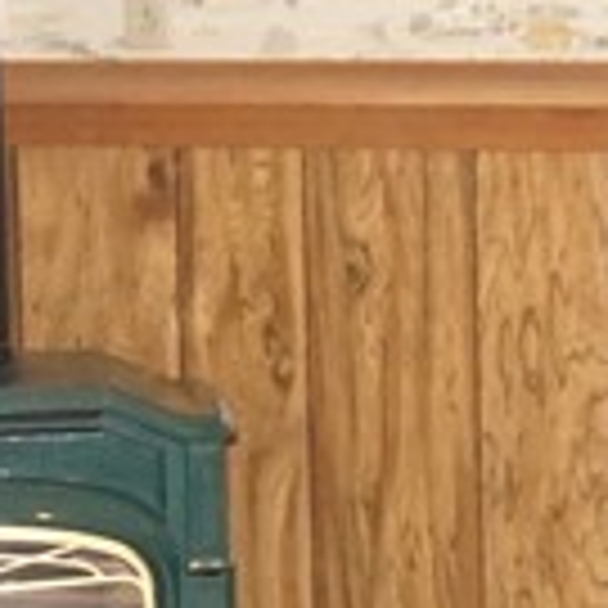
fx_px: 4908
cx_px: -187
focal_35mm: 247
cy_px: 475
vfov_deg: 7.1
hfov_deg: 7.0
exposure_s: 1/60
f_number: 4.5
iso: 3200
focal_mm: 24
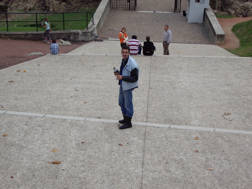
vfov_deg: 21.6
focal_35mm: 68
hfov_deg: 28.6
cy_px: 93
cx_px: 128
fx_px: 495
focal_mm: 10.7
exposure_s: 1/320
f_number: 3.6
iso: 100
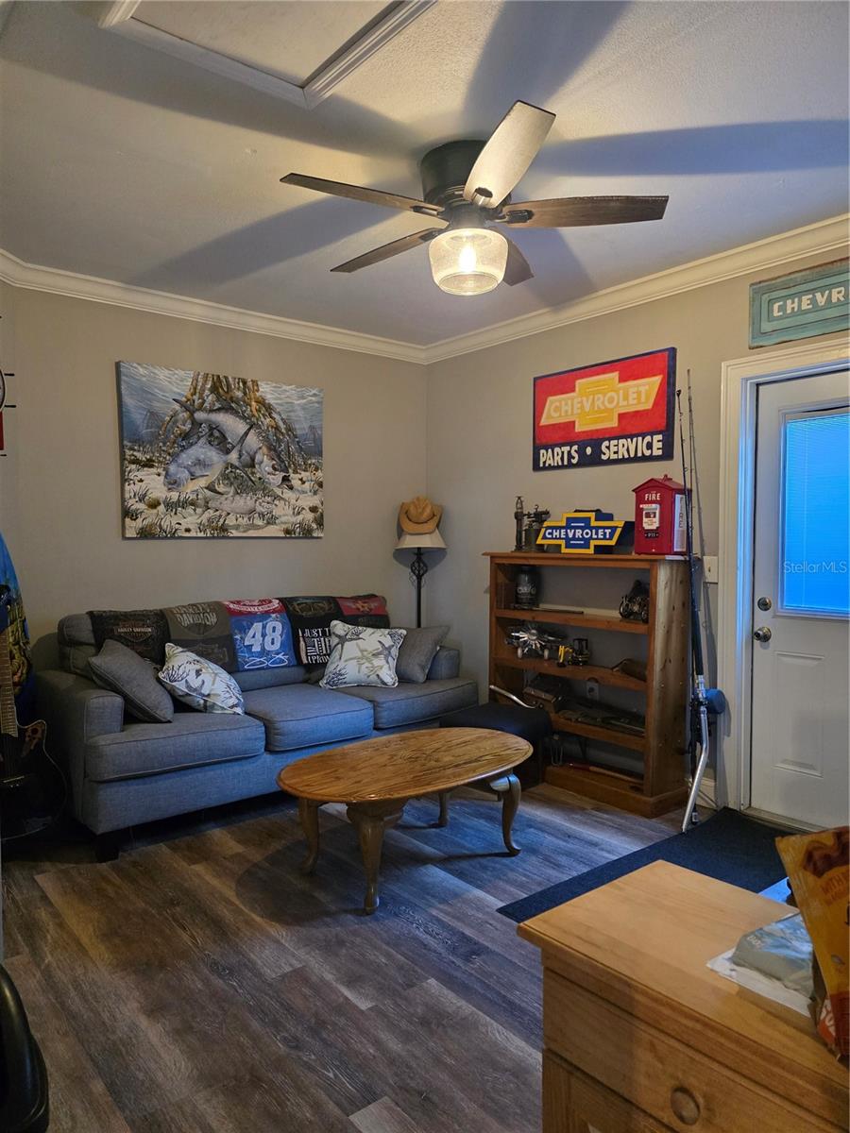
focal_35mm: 23
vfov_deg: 73.9
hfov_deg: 58.9
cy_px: 566
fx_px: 753
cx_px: 425
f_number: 1.7
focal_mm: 6.3
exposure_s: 1/120
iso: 1600
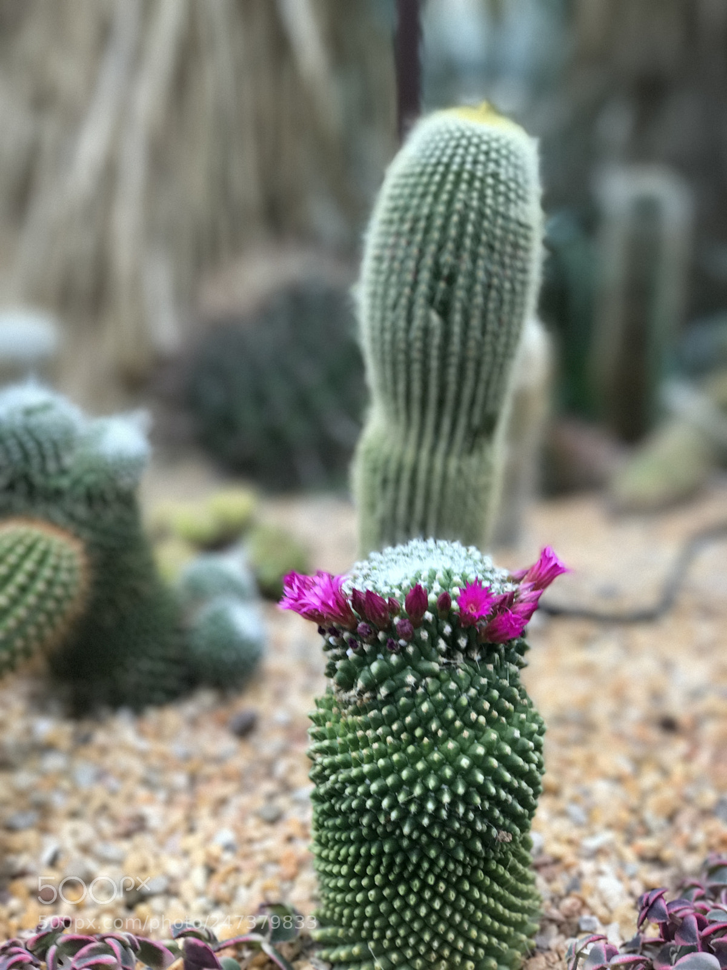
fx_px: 1596
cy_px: 485
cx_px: 364
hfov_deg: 25.7
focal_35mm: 57
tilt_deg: -2.0
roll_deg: -0.8
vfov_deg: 33.8
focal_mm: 6.6
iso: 64
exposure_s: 1/50
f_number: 2.8
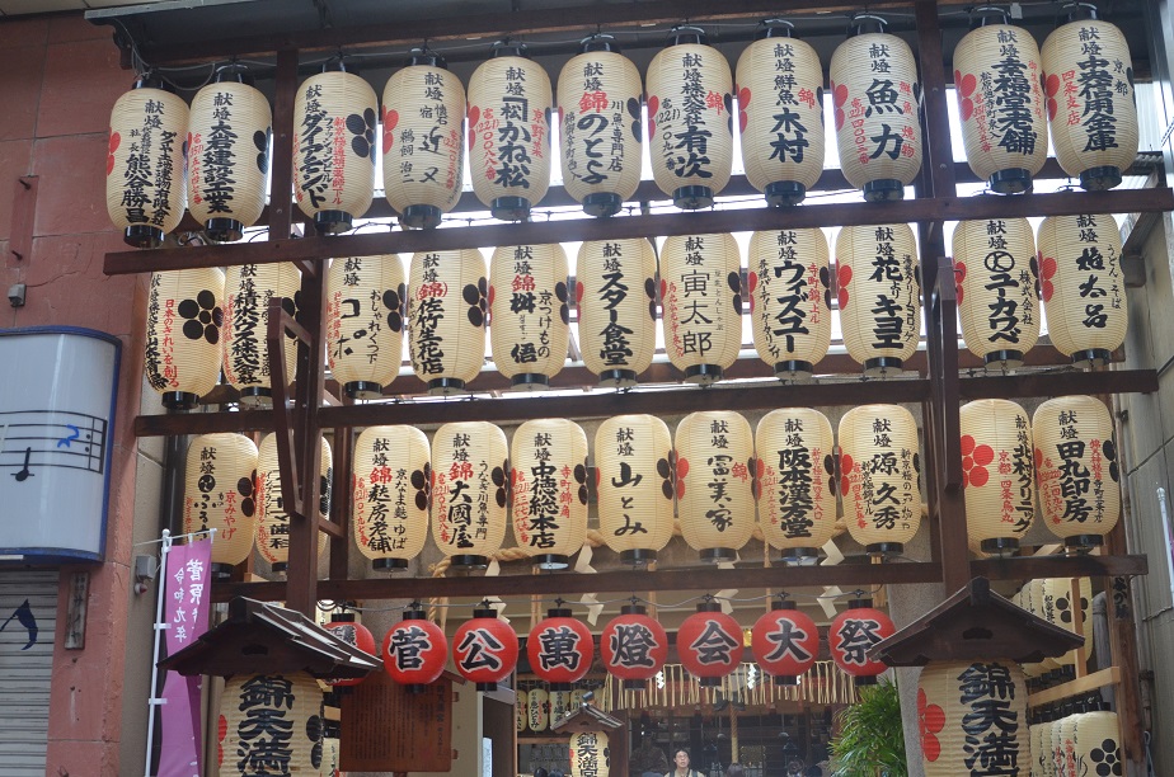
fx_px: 1660
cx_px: 587
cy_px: 388
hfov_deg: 39.0
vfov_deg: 26.4
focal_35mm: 51
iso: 640
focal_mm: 34
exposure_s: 1/250
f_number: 8
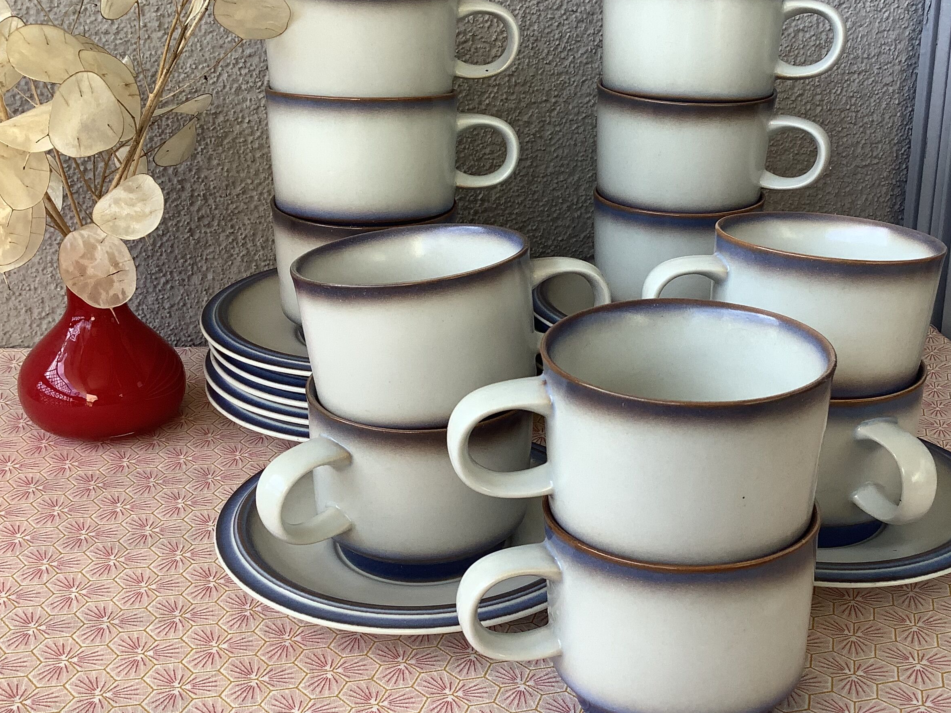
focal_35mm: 43
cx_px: 566
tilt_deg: -19.6
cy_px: 361
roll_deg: -0.4
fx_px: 1181
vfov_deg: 33.6
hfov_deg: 43.6
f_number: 2.4
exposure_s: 1/100
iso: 32
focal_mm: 3.3
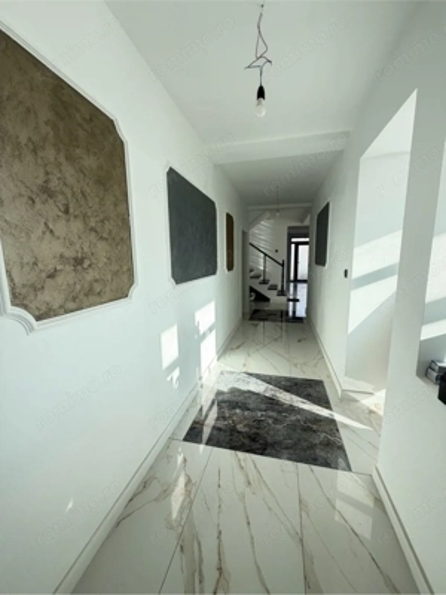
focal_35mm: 14
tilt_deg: -7.5
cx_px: 223
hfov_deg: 85.7
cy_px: 298
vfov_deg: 102.1
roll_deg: +0.5
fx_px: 241
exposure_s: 1/179
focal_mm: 2.22
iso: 40
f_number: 2.2
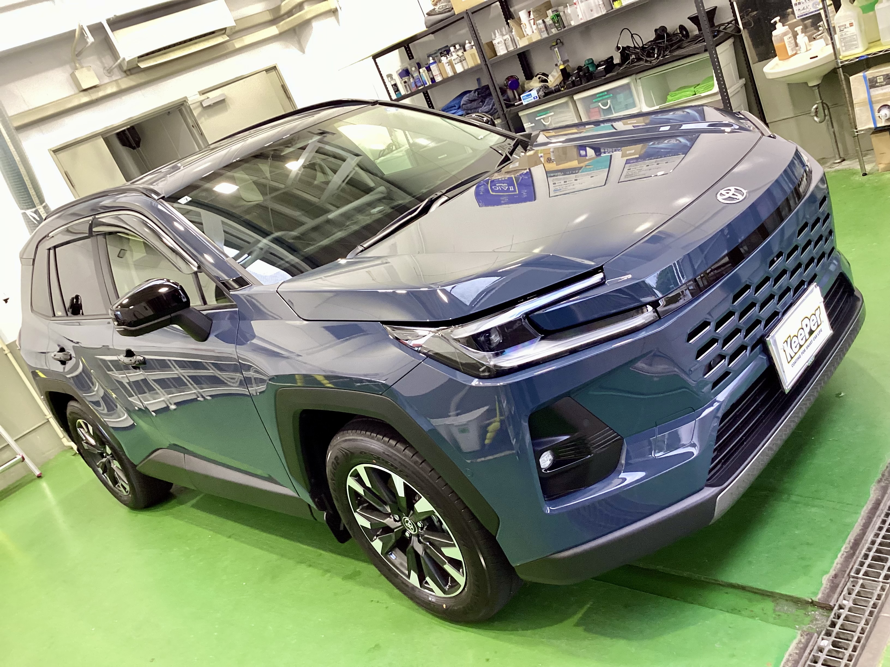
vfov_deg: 45.4
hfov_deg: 58.4
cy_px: 334
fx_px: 797
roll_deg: +25.2
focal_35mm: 31
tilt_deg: -18.1
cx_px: 445
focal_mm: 3.3
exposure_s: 1/60
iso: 160
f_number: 2.4
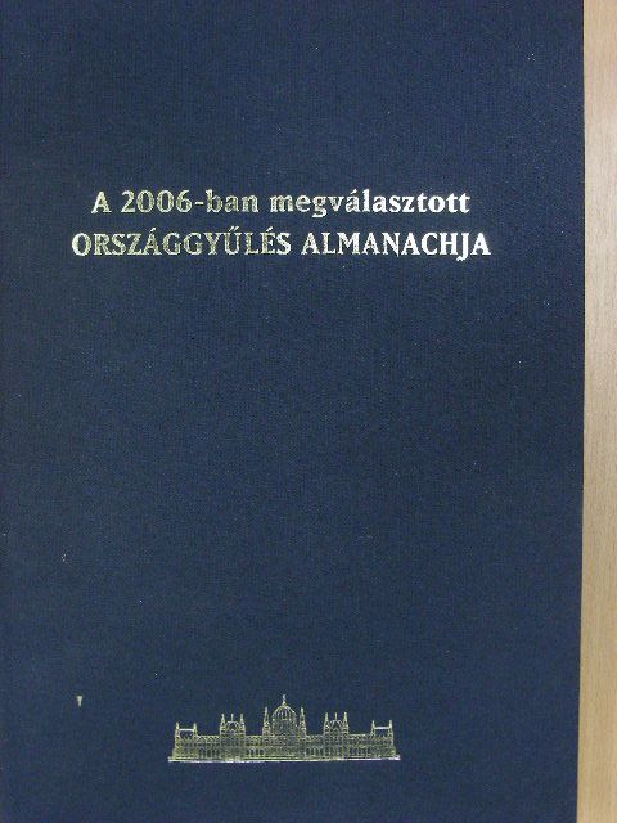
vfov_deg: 39.7
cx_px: 308
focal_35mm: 48
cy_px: 412
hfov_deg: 30.3
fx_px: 1141
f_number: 3.5
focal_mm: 8
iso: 200
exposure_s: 1/11.2
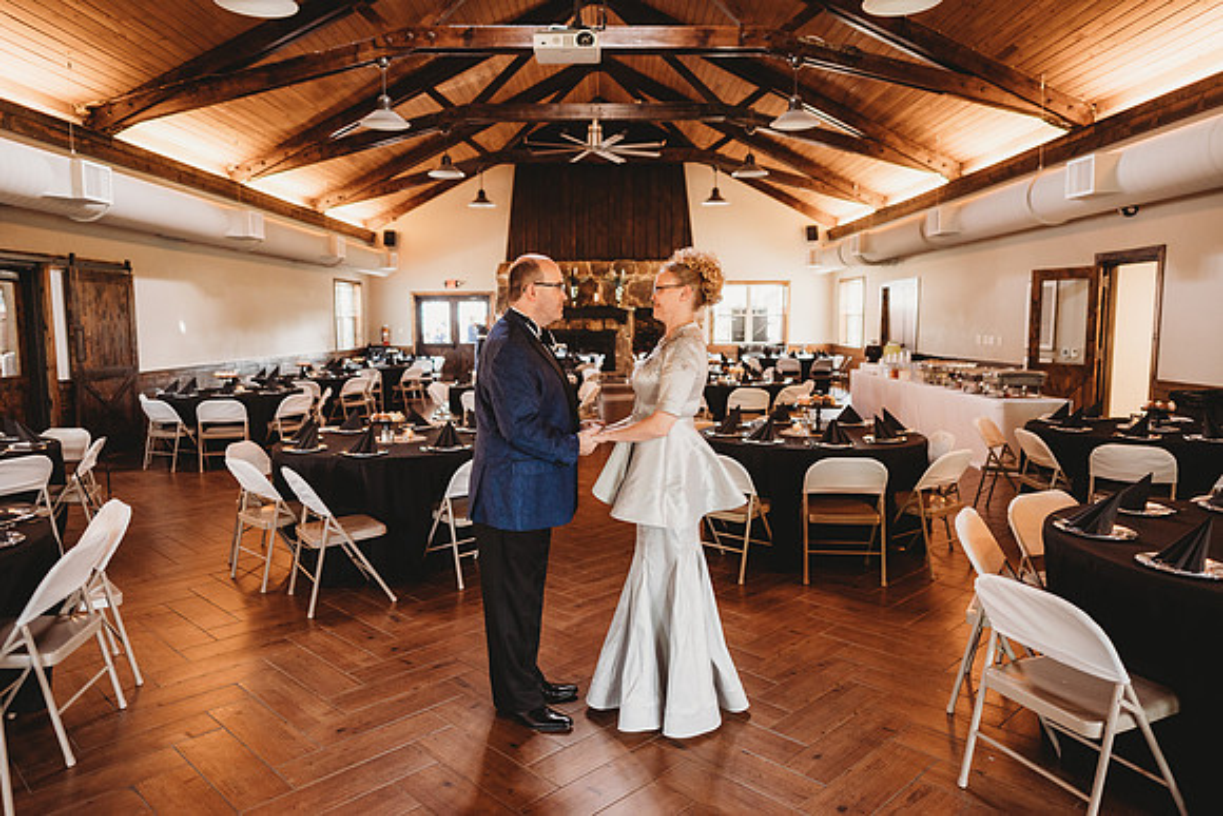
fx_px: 815
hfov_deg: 73.7
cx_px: 612
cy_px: 408
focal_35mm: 24
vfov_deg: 53.2
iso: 800
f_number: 2.5
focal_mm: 24
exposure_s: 1/125
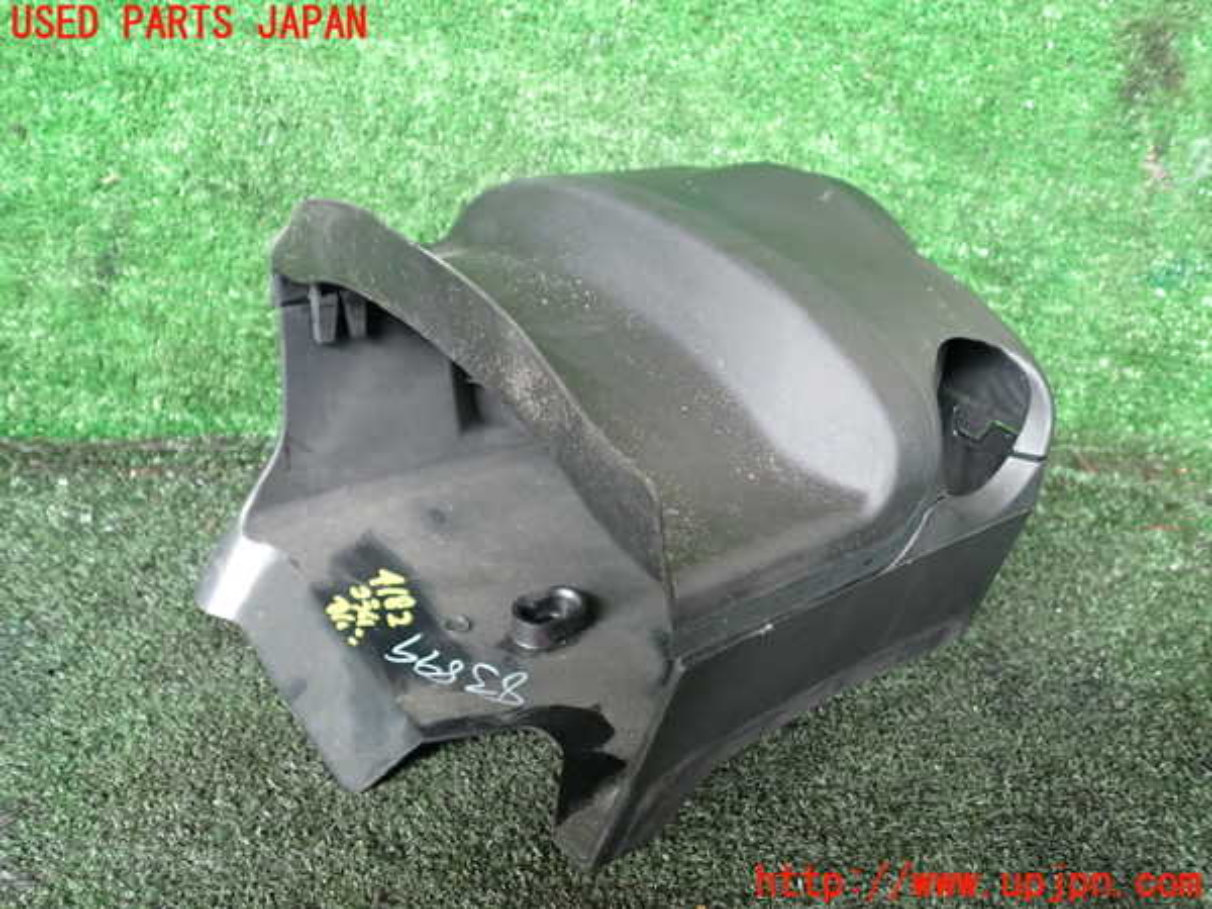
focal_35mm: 30
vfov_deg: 46.8
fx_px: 1050
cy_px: 454
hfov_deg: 60.0
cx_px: 606
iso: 250
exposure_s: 1/30
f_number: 2.3
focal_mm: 5.4
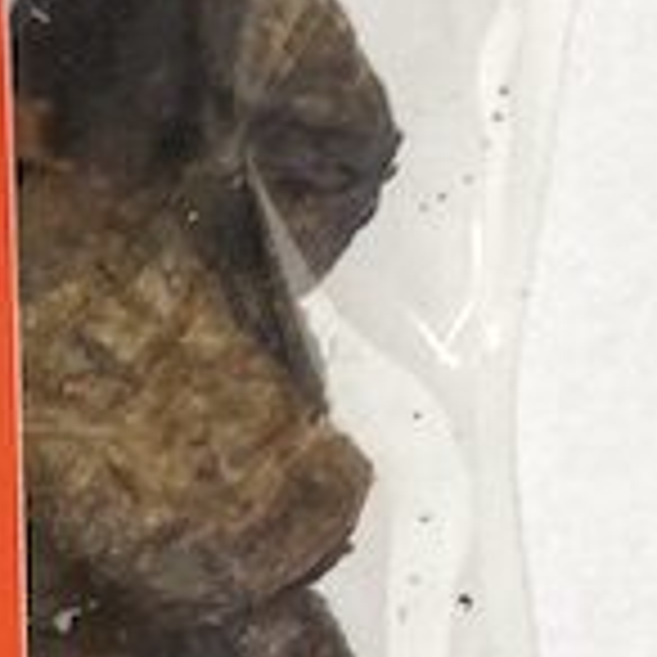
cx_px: -423
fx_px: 3157
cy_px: 1105
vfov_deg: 11.2
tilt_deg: -83.2
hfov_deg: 11.3
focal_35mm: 147
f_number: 1.8
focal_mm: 4.25
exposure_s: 1/121
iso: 100
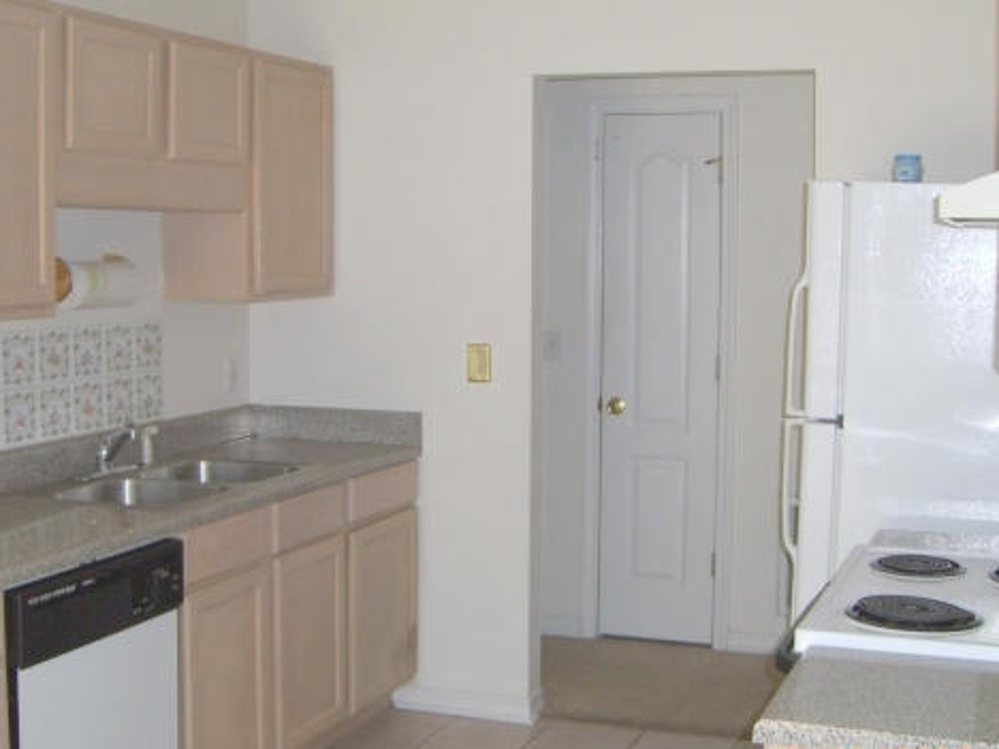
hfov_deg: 36.8
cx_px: 523
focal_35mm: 52
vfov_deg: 28.0
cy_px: 358
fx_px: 1501
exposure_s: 1/60
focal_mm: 6.2
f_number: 2.7
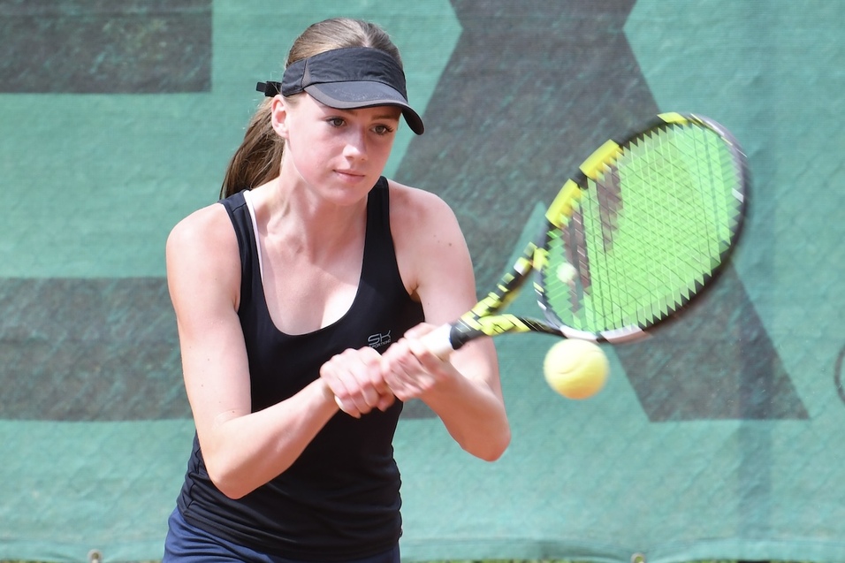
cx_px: 422
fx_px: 5632
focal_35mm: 240
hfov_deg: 8.6
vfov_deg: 5.7
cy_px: 282
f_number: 8
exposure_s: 1/1000
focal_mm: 160
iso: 640
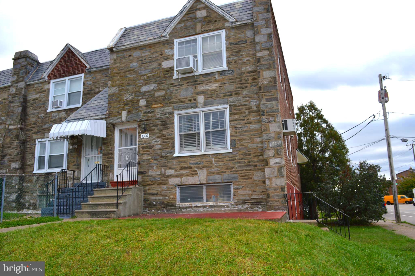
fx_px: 311
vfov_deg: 47.8
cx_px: 208
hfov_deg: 67.4
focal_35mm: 27
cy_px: 138
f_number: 5.6
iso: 100
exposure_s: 1/200
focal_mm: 18
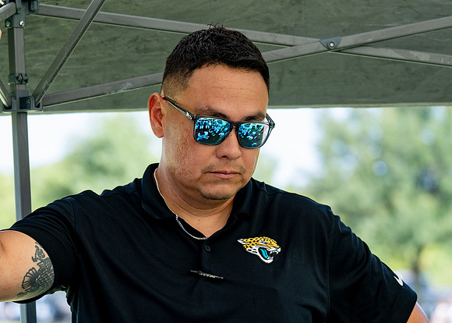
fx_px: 1965
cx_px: 208
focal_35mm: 153
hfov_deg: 13.1
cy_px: 185
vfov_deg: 9.4
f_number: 2.8
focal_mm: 70
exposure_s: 1/400
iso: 125
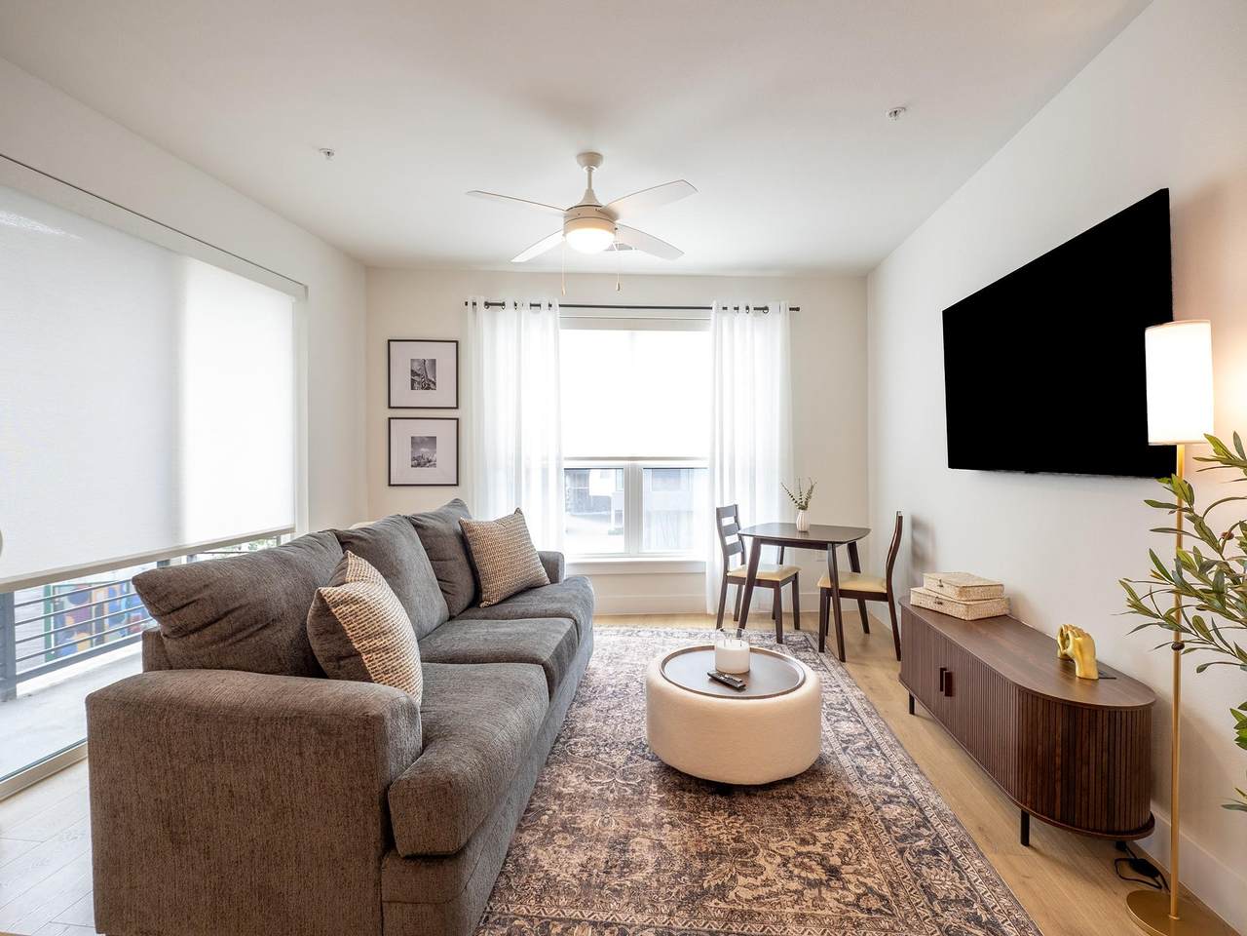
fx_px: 576
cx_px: 624
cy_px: 468
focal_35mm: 16
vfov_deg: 78.1
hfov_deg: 94.5
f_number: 5.6
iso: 200
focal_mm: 8
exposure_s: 1/8
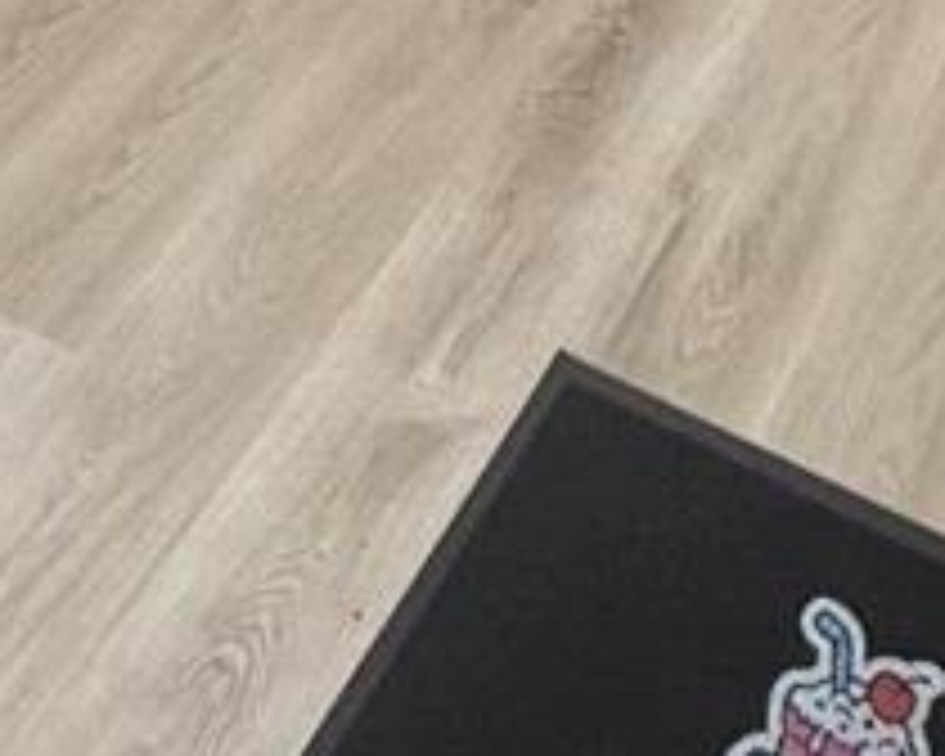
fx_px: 2182
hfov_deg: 24.0
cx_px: 778
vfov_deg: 13.8
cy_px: -1071
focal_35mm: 78
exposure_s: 1/120
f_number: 2.2
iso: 100
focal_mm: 2.22
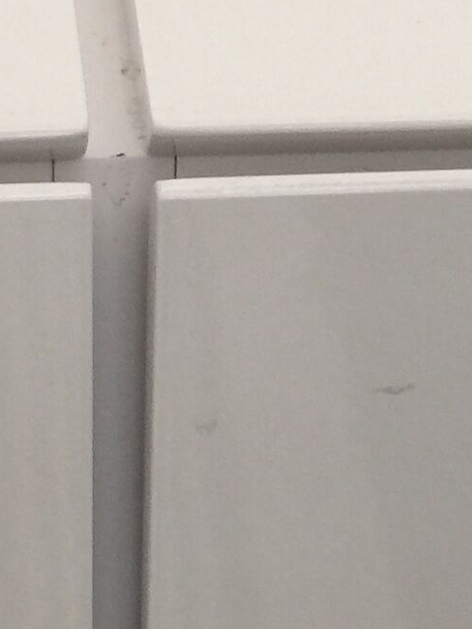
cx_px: 287
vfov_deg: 13.7
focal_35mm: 144
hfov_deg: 10.3
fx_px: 2617
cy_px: 433
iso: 50
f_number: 2.2
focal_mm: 4.15
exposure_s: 1/33
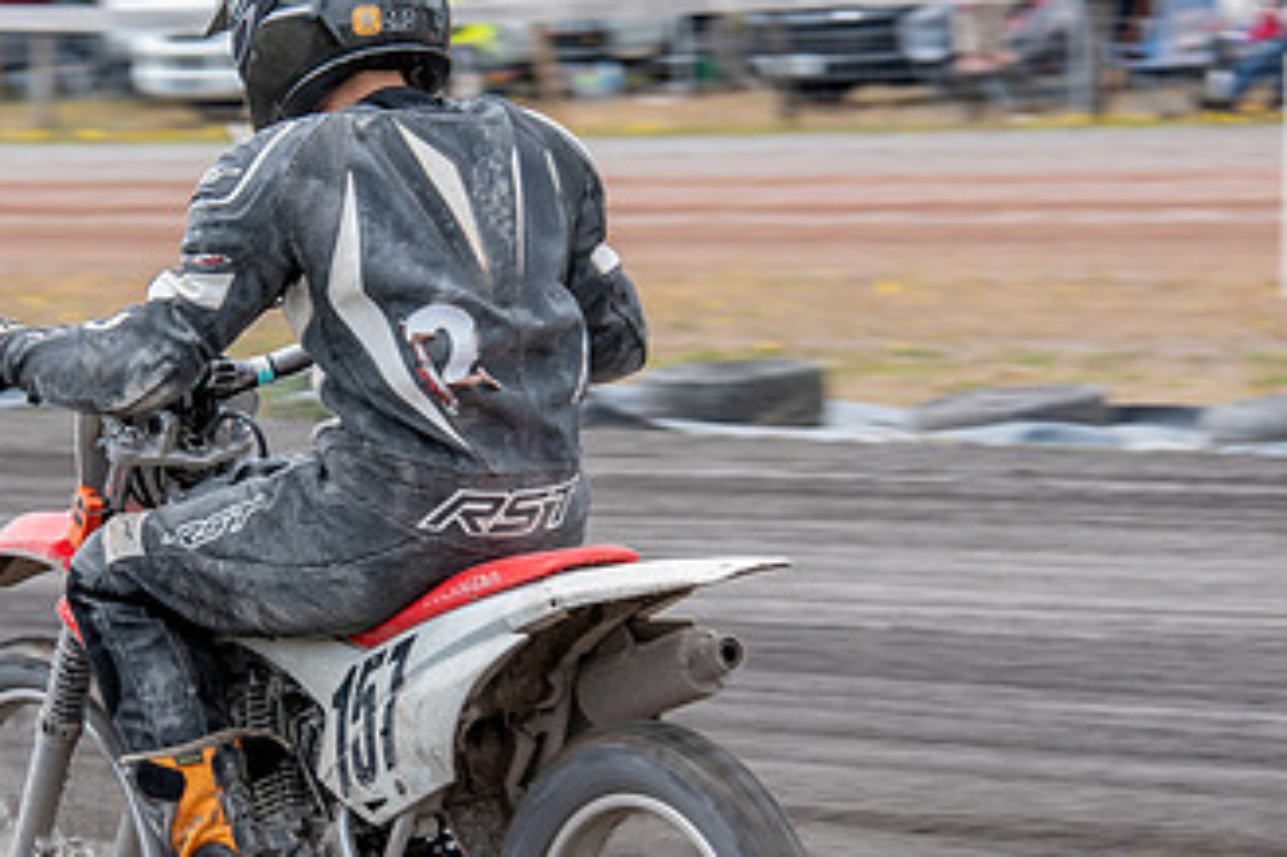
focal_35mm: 260
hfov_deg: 7.9
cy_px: 507
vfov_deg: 5.3
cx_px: 403
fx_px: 9290
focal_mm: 122
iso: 200
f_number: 8
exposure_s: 1/160
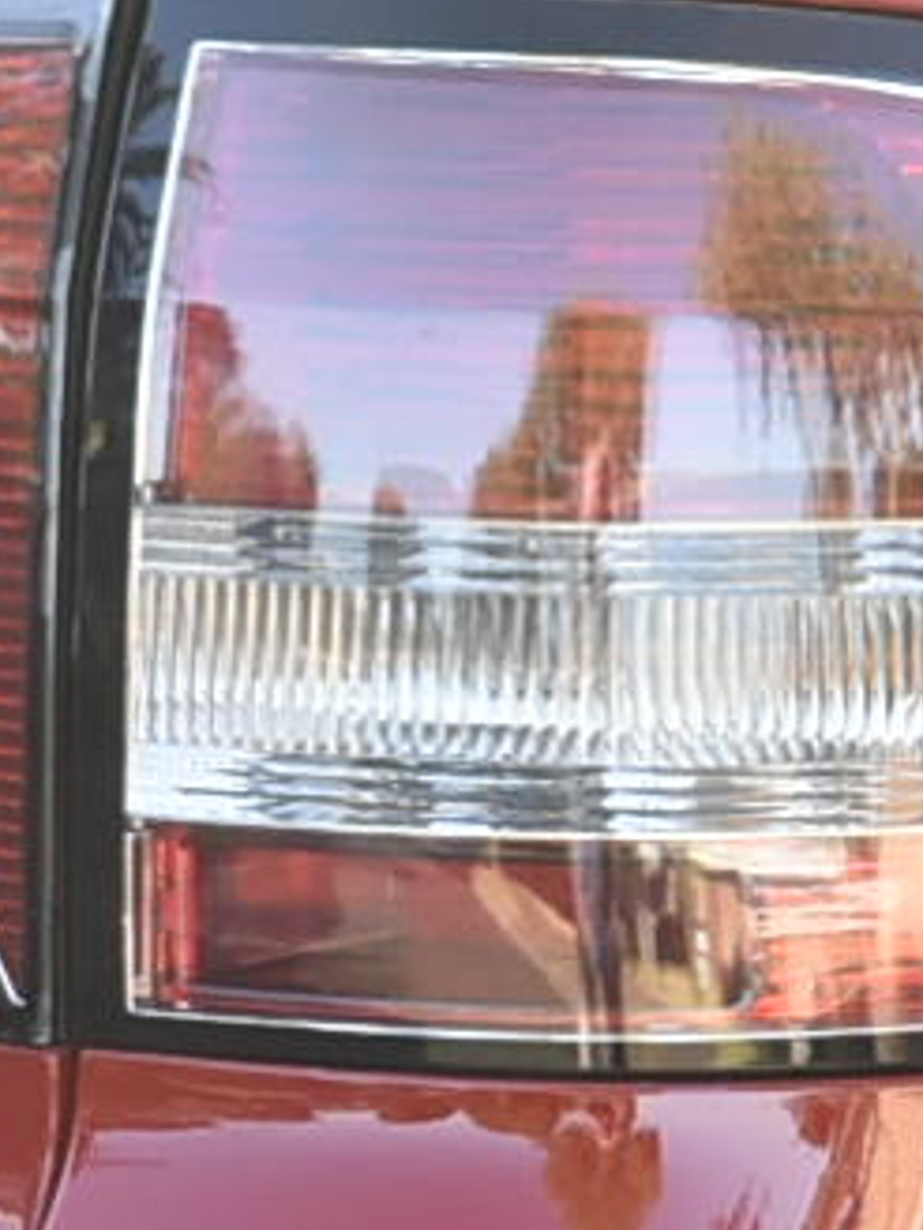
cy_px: 900
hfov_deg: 4.6
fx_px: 11234
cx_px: 1899
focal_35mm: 316
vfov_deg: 6.3
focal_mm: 24
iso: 360
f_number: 5.6
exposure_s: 1/250
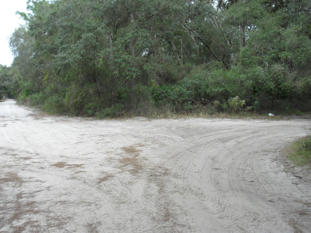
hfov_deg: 49.0
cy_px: 116
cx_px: 156
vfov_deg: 37.7
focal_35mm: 38
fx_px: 341
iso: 100
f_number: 2.8
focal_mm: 6.2
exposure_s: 1/125
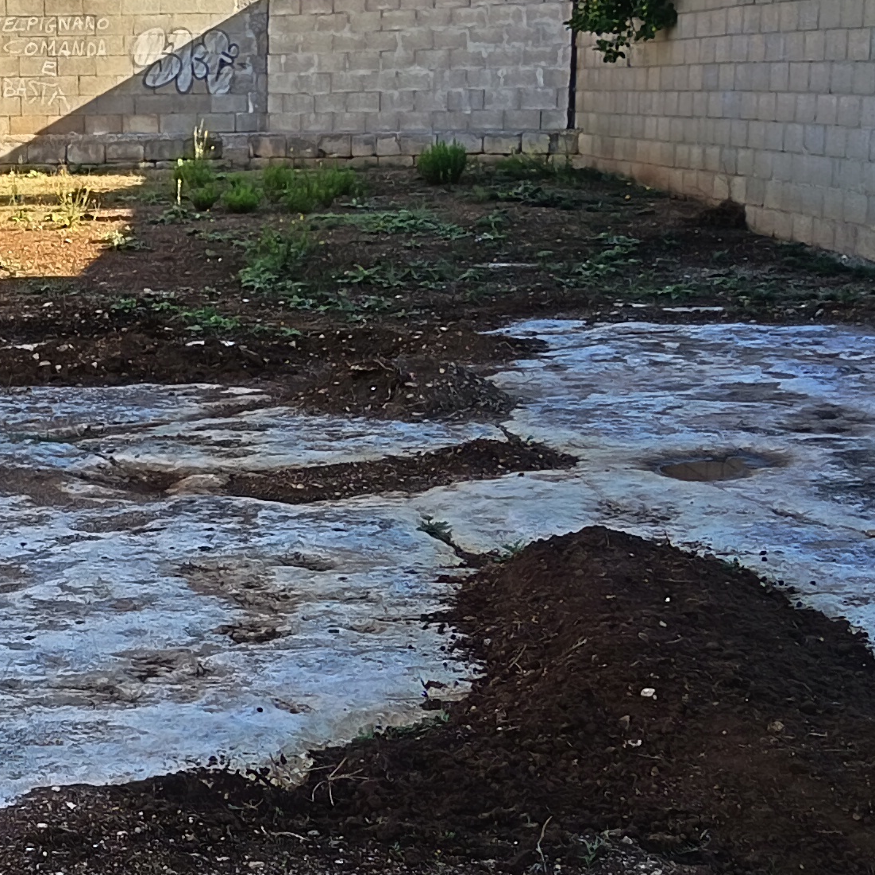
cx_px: 102
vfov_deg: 22.5
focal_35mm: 77
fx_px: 2202
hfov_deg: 22.0
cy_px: 511
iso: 100
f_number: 1.75
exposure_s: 1/286
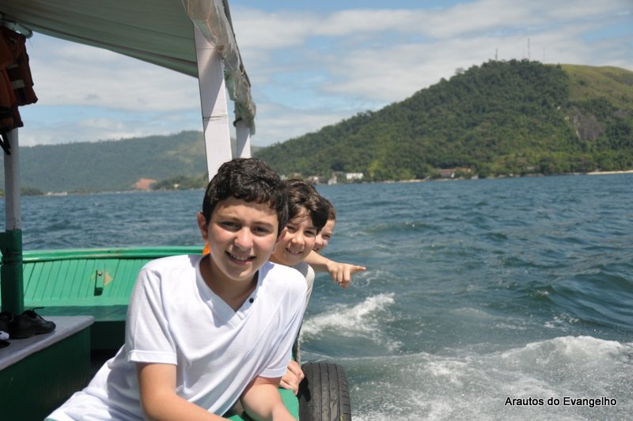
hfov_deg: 48.0
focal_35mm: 40
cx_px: 316
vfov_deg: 33.0
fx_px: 712
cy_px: 210
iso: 200
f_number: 4
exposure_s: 1/2000
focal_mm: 27
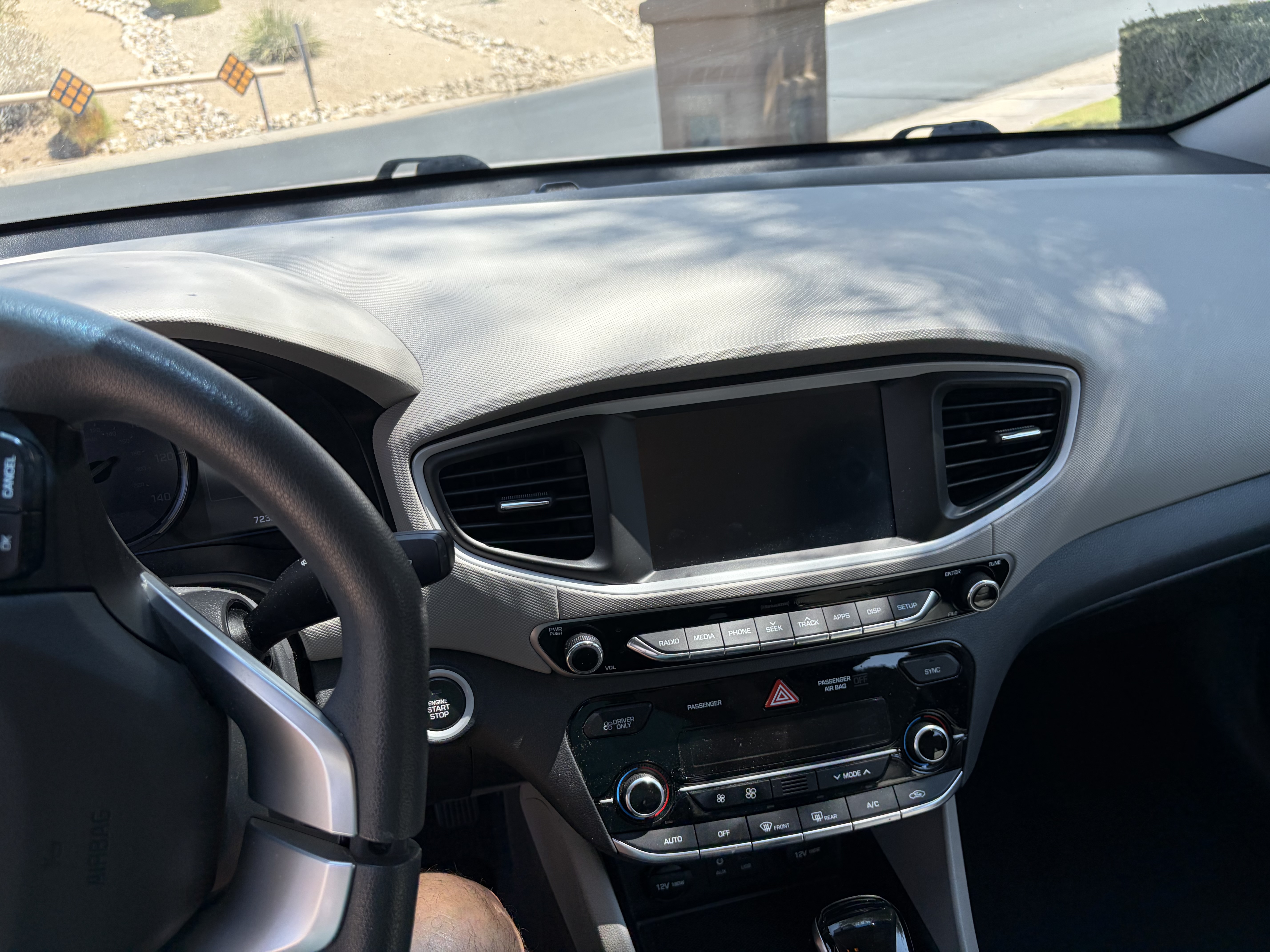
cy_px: 476
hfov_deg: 67.3
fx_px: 954
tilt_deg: -26.2
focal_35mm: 26
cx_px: 635
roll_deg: +7.5
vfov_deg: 53.1
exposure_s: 1/840
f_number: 1.6
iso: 50
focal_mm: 5.96
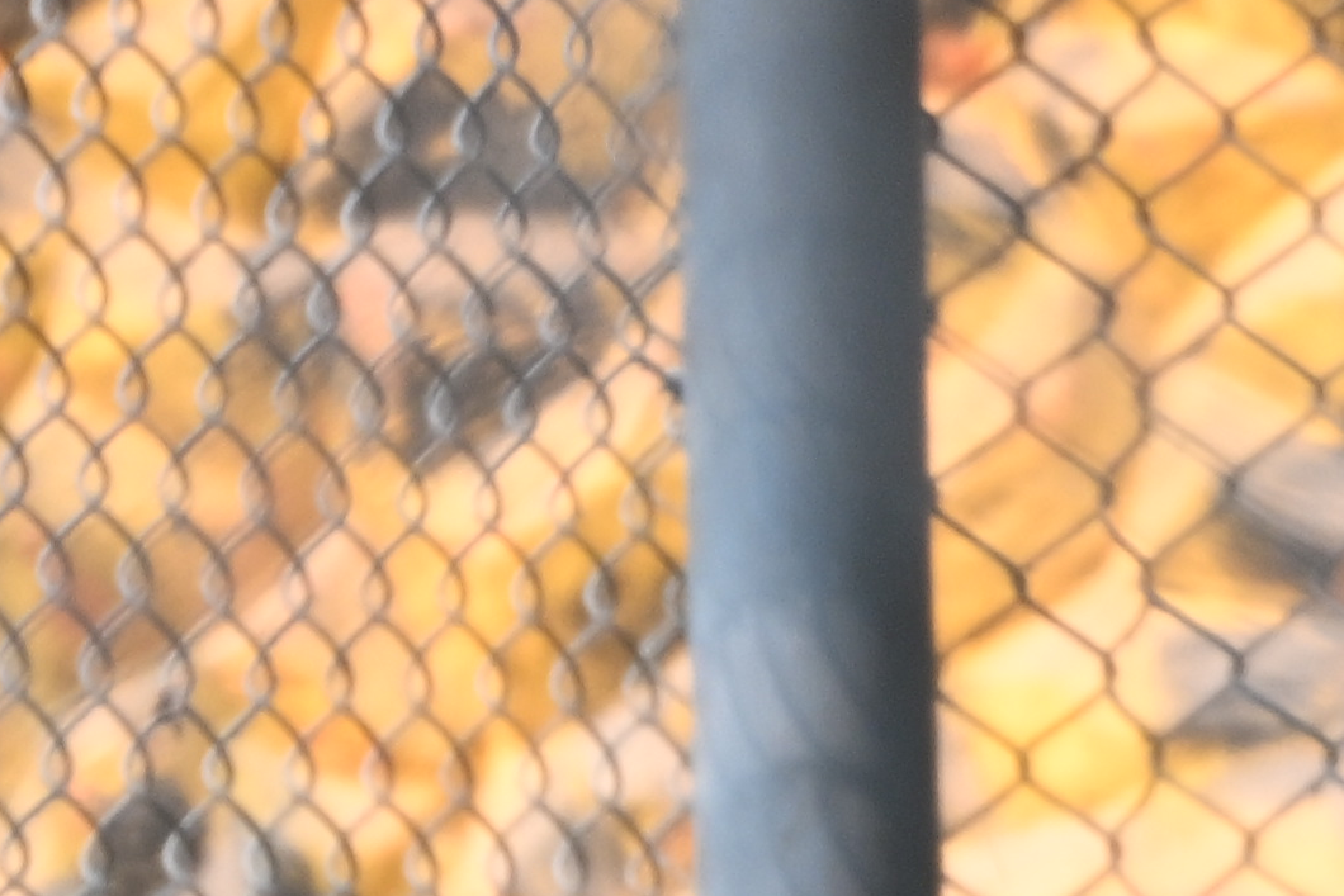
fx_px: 41181
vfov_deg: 1.2
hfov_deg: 1.9
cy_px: 1492
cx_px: 1993
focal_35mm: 1103
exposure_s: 1/80
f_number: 6.3
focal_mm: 140
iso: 320
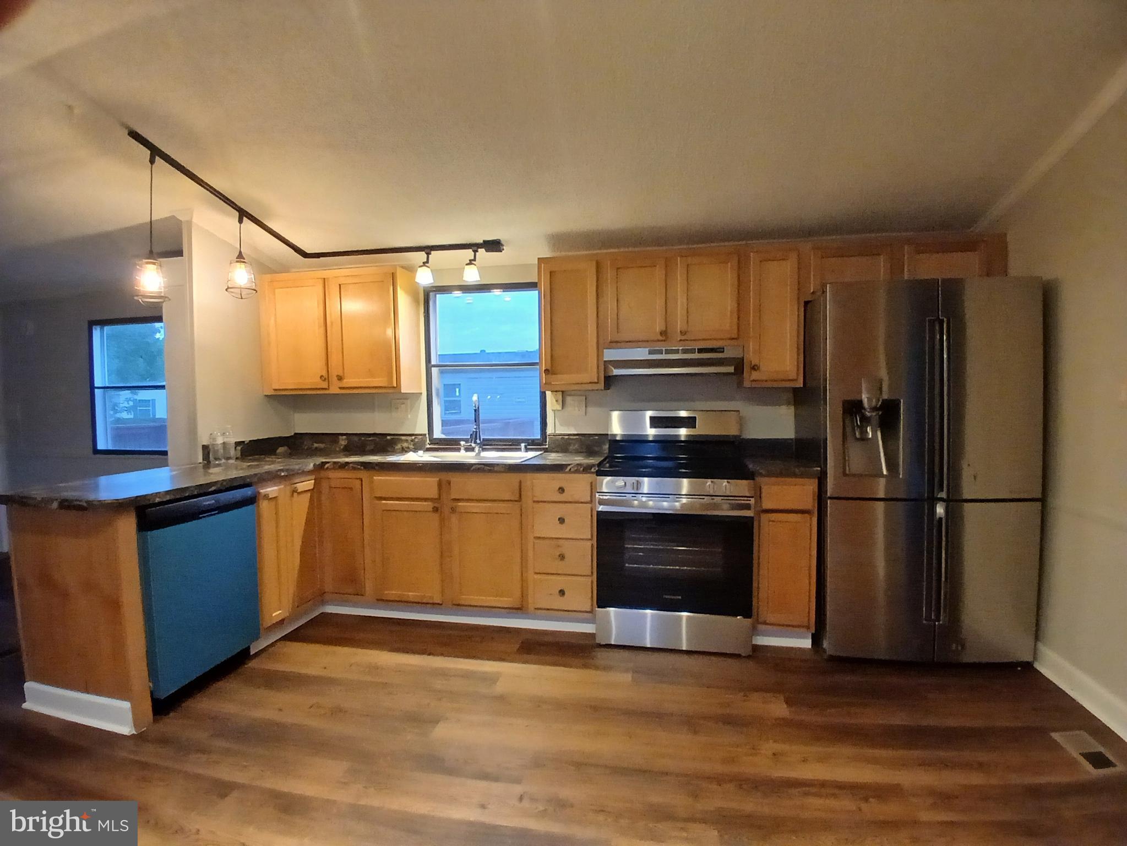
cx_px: 564
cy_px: 423
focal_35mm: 17
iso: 320
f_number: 2.2
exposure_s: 1/30
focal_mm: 1.4
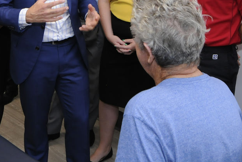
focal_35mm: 36
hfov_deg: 53.1
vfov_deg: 35.7
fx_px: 242
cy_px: 33
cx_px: 121
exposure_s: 1/90
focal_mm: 15
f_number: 5.6
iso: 640
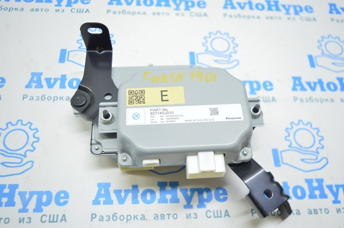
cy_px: 114
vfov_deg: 39.9
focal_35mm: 33
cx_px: 172
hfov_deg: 57.3
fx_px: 315
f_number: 3.8
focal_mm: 22
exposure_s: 1/40
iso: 400
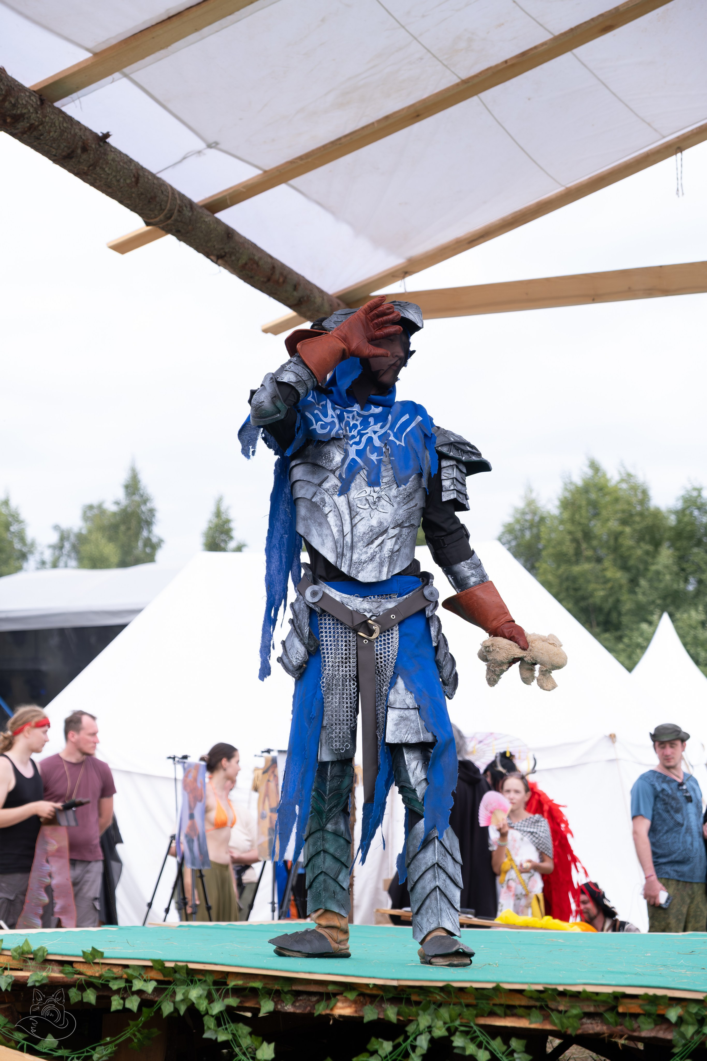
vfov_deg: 27.0
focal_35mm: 75
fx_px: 2209
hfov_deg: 18.2
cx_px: 354
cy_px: 530
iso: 250
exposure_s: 1/1000
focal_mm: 50
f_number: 3.6
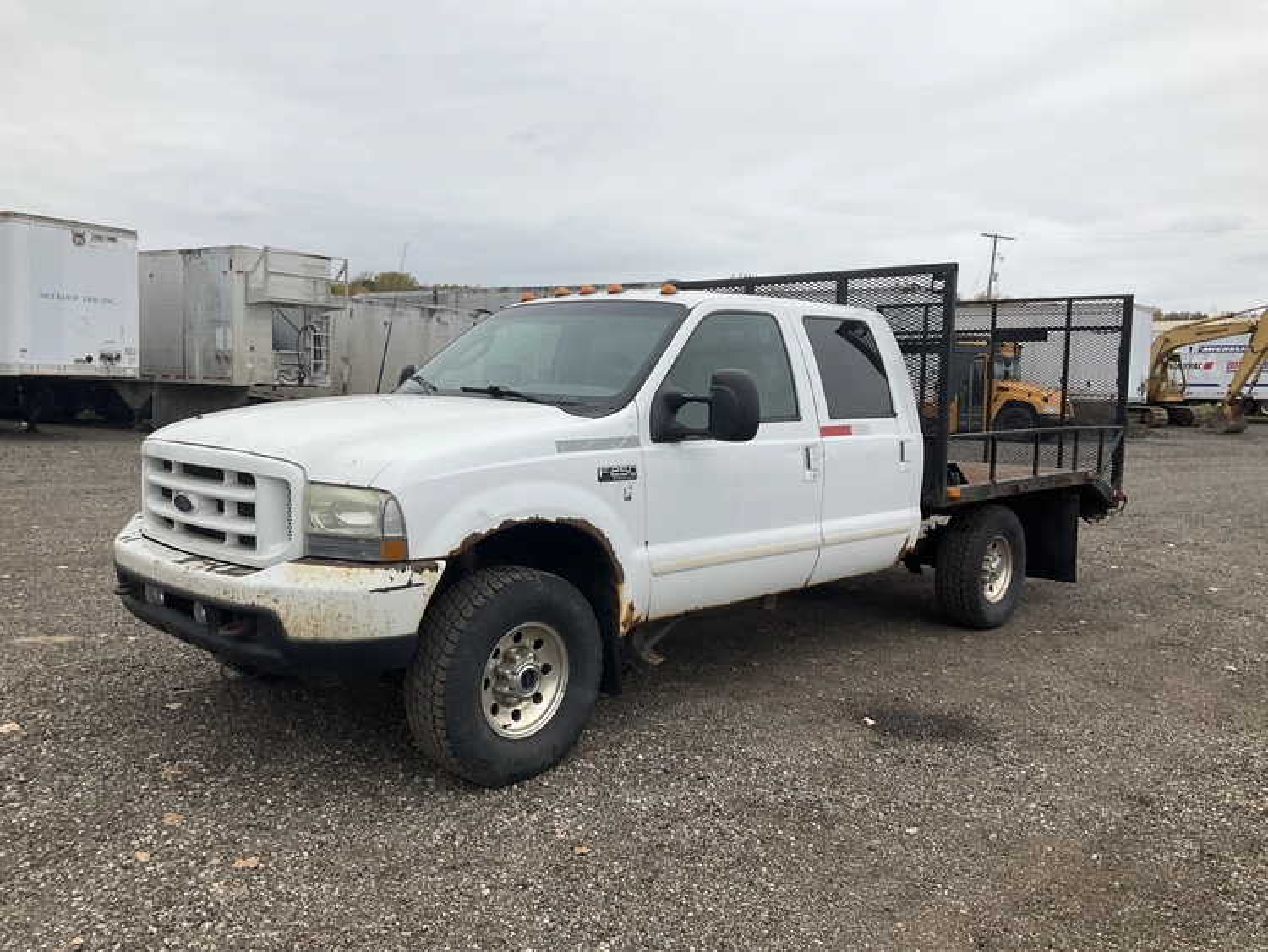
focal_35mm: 29
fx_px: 1063
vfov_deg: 48.3
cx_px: 634
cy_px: 476
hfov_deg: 61.6
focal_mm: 3
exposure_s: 1/691
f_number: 1.8
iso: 25
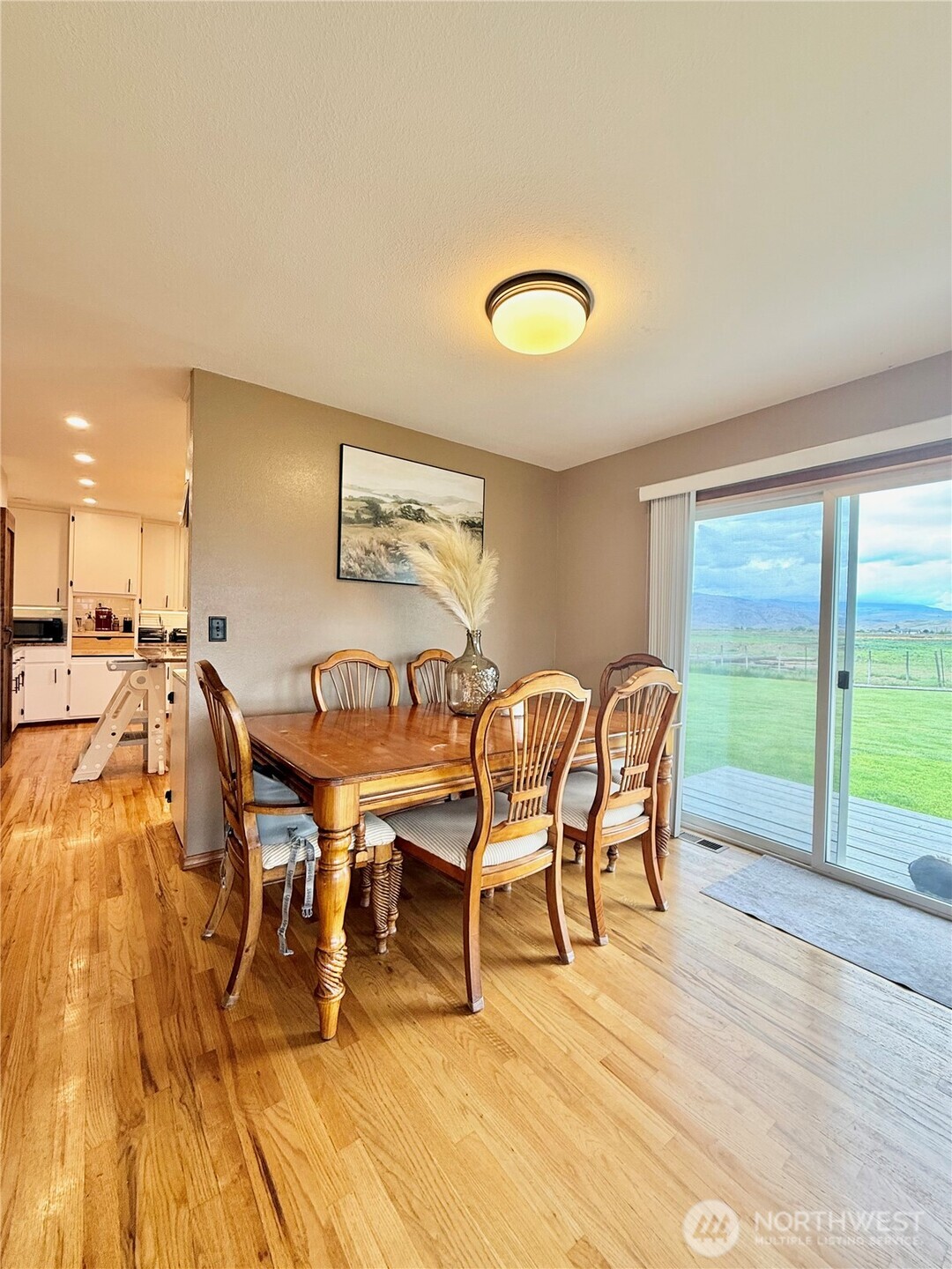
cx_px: 476
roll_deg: -2.2
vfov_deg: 102.1
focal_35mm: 14
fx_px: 513
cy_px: 634
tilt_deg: -0.2
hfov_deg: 85.7
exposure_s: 1/120
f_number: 2.2
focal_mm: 2.22
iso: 80
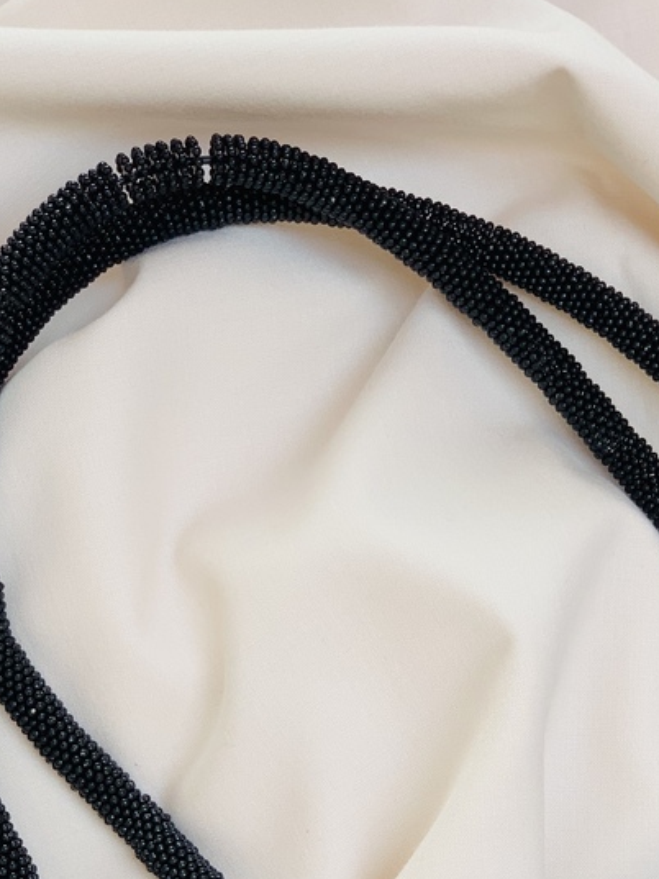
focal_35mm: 97
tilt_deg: -72.7
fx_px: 2462
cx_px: 431
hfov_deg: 15.2
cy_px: 694
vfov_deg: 20.0
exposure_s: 1/122
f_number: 2.4
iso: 25
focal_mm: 6
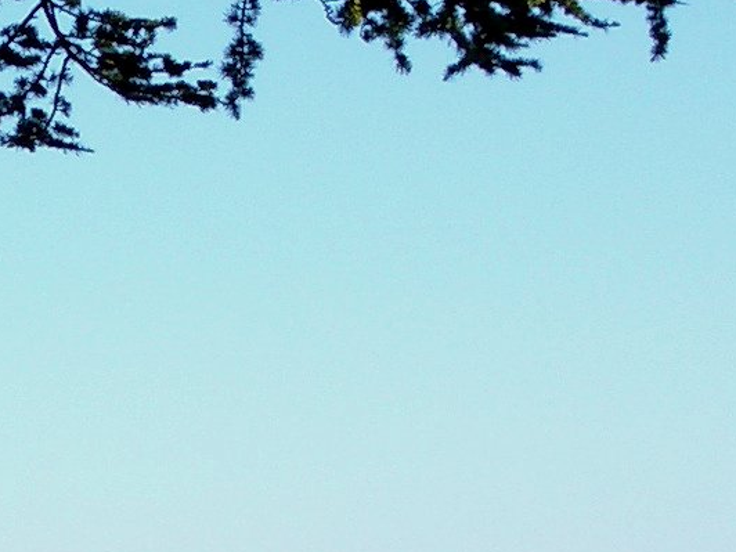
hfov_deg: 8.3
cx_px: -53
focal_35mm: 236
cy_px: 306
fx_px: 5018
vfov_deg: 6.3
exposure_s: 1/250
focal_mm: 8.2
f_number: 5
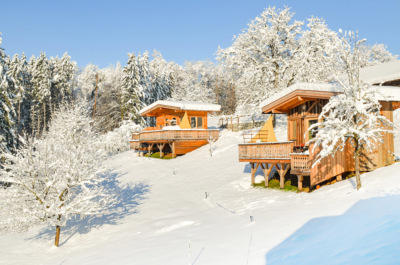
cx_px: 200
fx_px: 366
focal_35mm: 33
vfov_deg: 39.8
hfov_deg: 57.3
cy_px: 132
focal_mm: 22
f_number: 10
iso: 100
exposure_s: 1/400
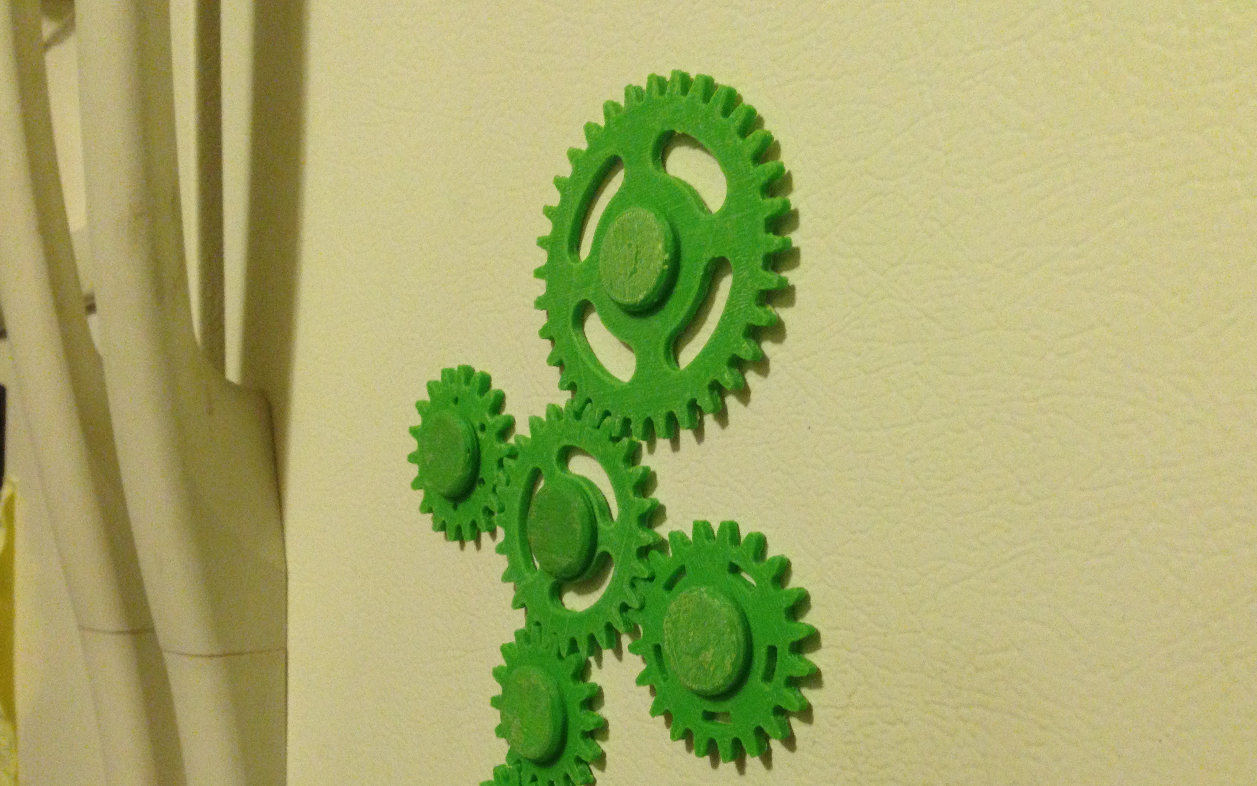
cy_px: 479
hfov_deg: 54.0
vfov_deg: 35.2
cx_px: 627
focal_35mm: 36
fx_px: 1233
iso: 320
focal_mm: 4.12
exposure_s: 1/20
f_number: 2.4
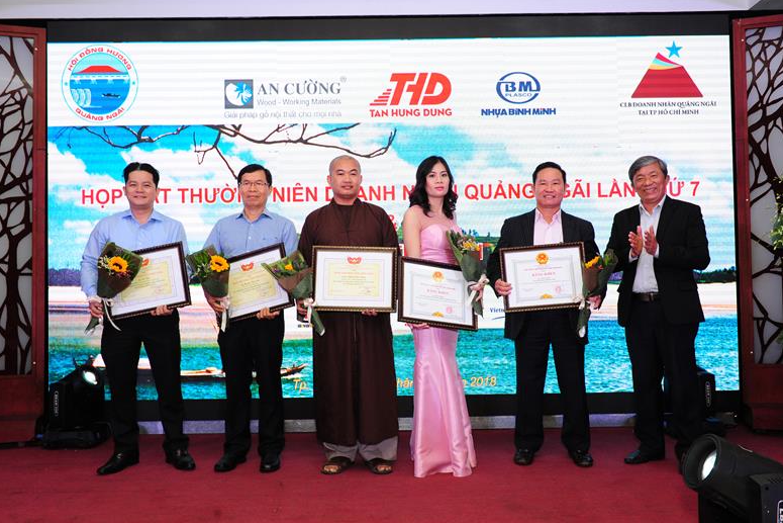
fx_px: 718
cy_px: 266
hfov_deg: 57.2
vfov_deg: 40.0
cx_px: 398
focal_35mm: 33
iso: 800
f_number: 6.3
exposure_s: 1/200
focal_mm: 32
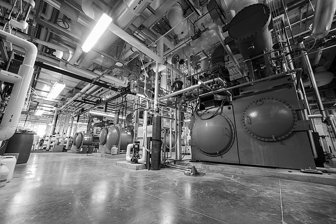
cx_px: 168
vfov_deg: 81.2
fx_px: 131
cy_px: 112
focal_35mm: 14
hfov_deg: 104.2
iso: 100
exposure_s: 2.5
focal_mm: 14
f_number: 11
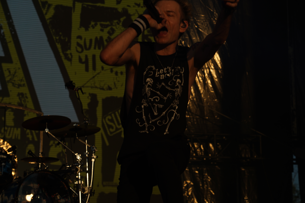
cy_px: 102
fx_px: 890
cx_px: 152
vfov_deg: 13.0
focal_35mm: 105
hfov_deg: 19.5
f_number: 8
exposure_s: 1/1000
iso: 100
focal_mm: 105
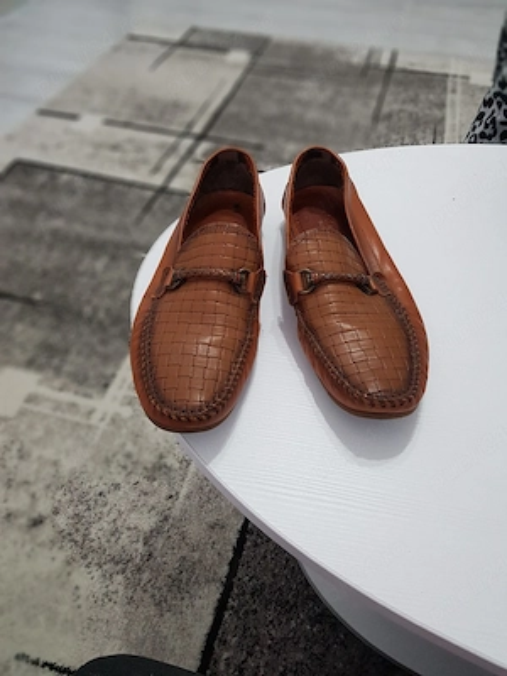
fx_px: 508
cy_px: 338
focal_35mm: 26
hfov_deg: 53.1
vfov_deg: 67.3
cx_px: 254
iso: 125
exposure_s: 1/50
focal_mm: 4.2
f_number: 1.7
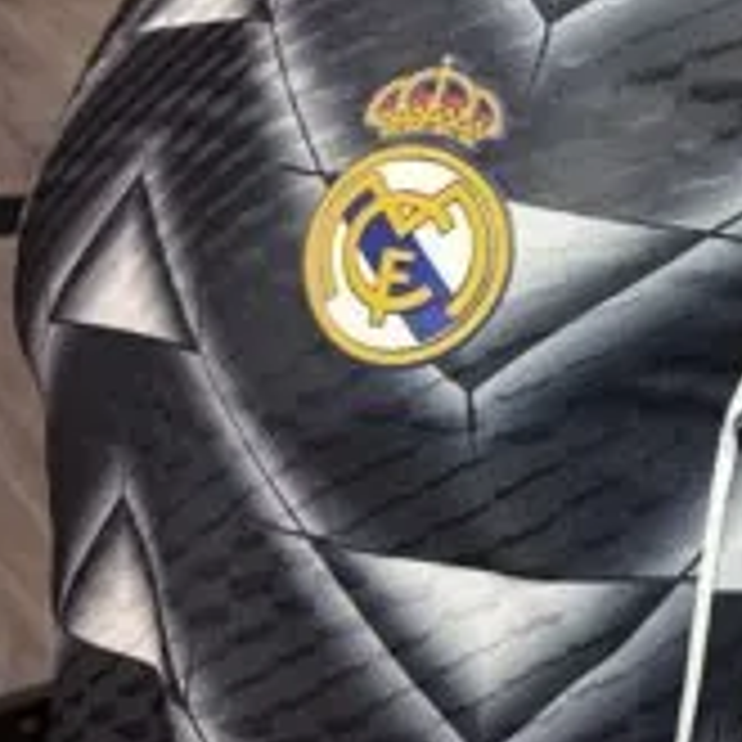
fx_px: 1188
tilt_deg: +0.4
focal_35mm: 49
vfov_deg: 33.5
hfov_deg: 31.0
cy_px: 133
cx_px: 809
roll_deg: -0.1
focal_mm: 6.76
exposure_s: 1/100
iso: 160
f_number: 1.78
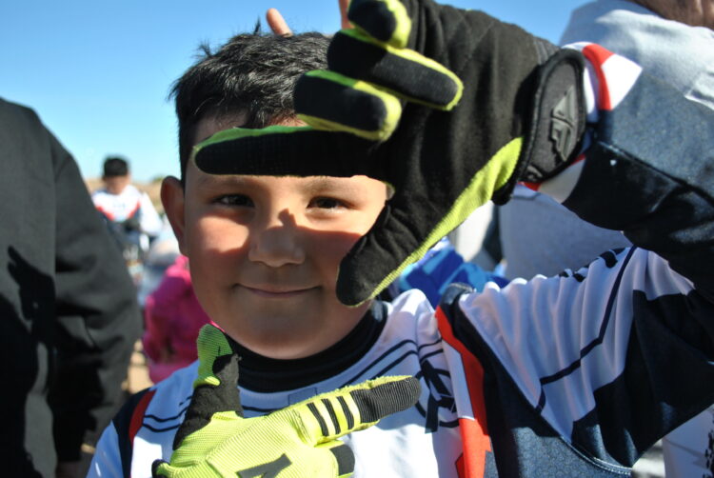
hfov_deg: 57.2
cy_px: 239
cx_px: 357
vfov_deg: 40.1
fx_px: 655
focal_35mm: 33
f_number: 3.8
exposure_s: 1/500
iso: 100
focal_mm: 22
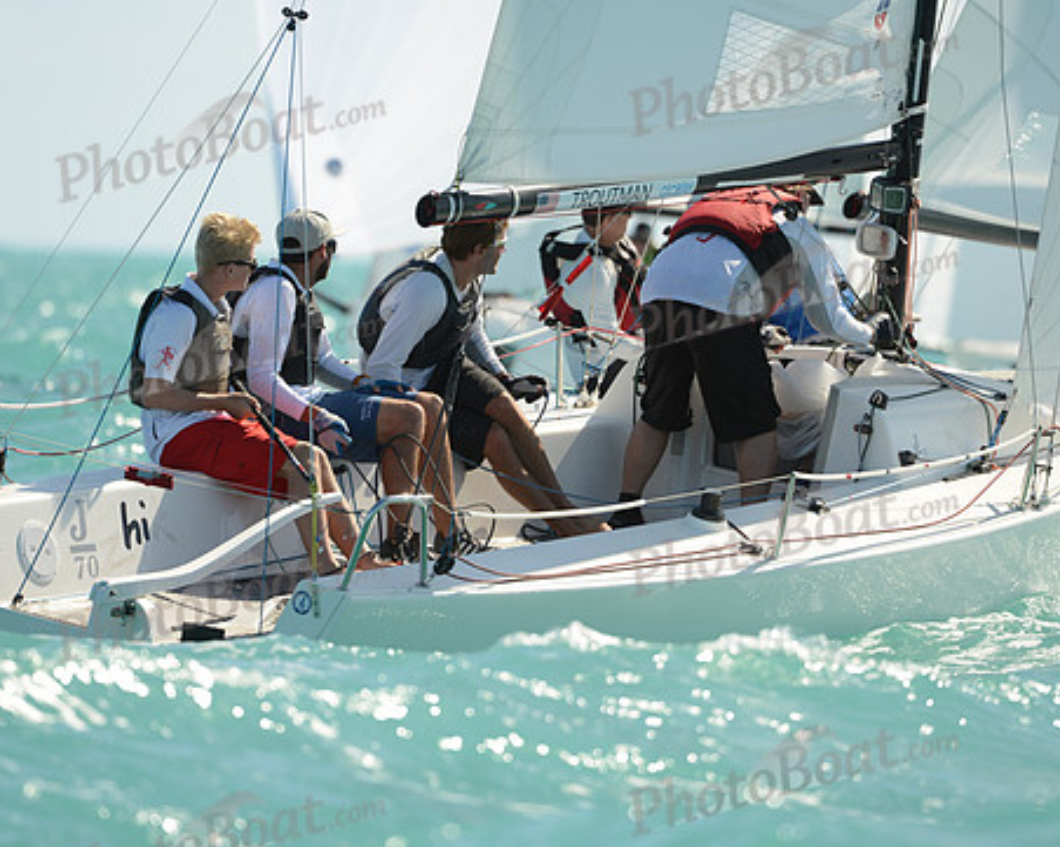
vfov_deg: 3.2
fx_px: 15111
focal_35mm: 482
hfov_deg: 4.0
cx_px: 509
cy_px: 447
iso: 200
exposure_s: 1/1000
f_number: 5
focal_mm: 400
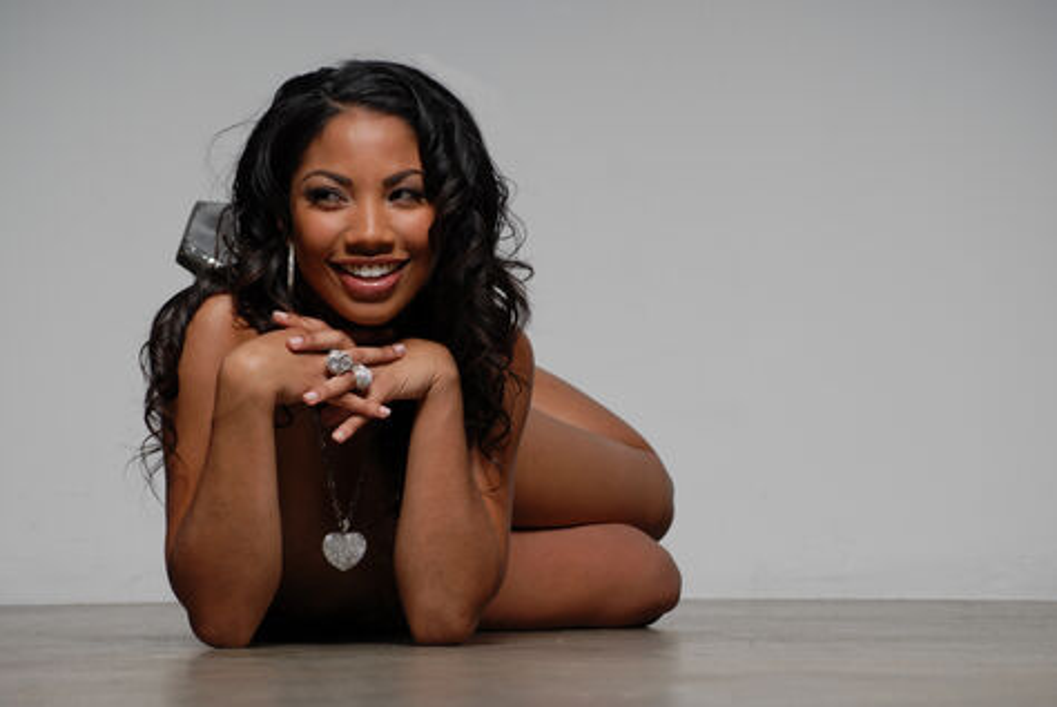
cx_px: 528
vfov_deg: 8.7
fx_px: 4629
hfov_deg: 13.0
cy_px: 354
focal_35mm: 158
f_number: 8
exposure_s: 1/200
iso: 100
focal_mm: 105
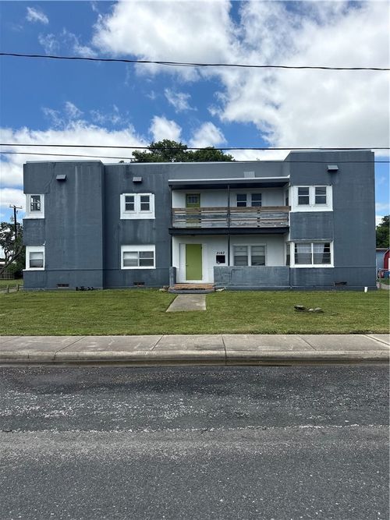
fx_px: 361
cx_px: 195
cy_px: 260
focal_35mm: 24
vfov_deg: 71.6
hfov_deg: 56.8
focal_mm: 6.76
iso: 80
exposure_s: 1/5319
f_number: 1.78
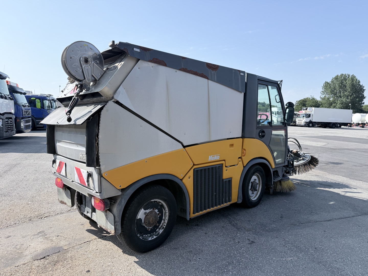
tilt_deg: -6.3
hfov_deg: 71.6
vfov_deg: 56.8
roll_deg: -1.9
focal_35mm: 24
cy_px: 138
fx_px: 255
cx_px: 184
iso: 100
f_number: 1.78
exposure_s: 1/3759
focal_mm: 6.76
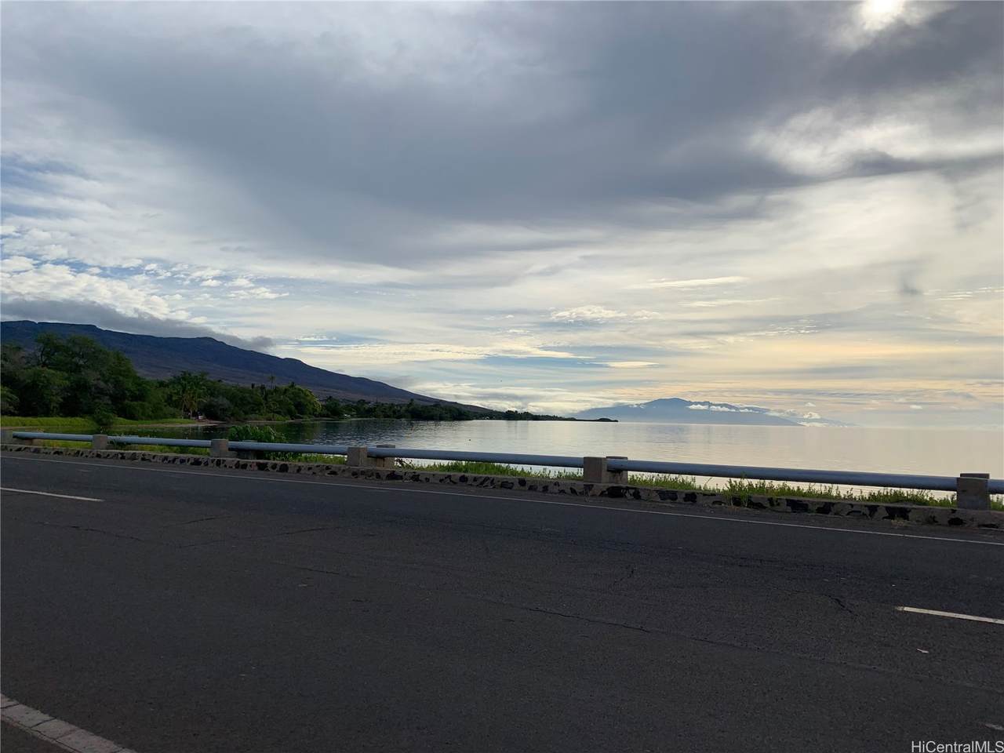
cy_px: 376
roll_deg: -0.6
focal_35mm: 26
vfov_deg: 53.1
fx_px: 754
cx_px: 502
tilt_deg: +1.6
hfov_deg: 67.3
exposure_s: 1/5714
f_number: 1.8
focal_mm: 4.25
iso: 25
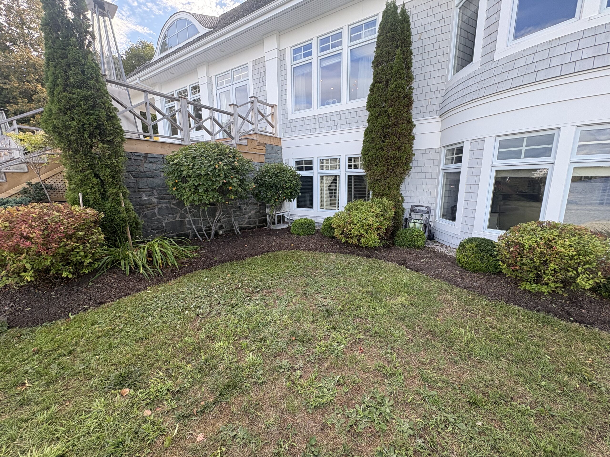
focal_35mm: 14
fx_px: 247
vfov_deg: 85.7
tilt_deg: -11.4
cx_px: 305
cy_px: 228
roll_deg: -0.2
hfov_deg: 102.1
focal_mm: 2.22
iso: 50
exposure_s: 1/161
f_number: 2.2
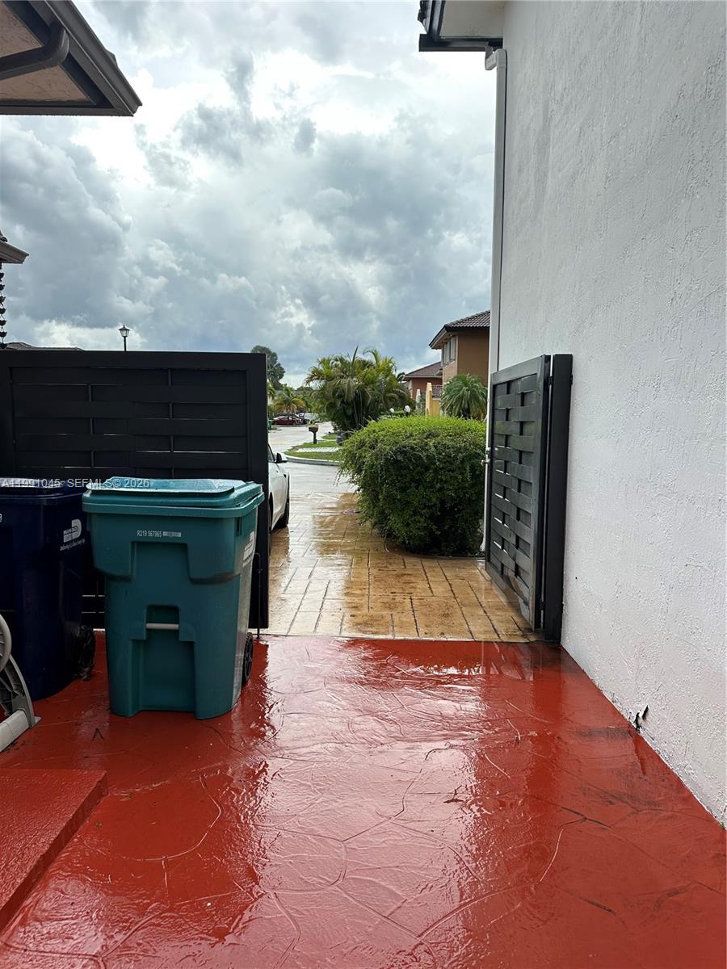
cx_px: 364
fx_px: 672
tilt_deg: -5.5
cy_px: 484
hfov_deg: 56.8
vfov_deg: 71.6
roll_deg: -0.7
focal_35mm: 24
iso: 80
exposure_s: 1/1393
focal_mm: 6.86
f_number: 1.78
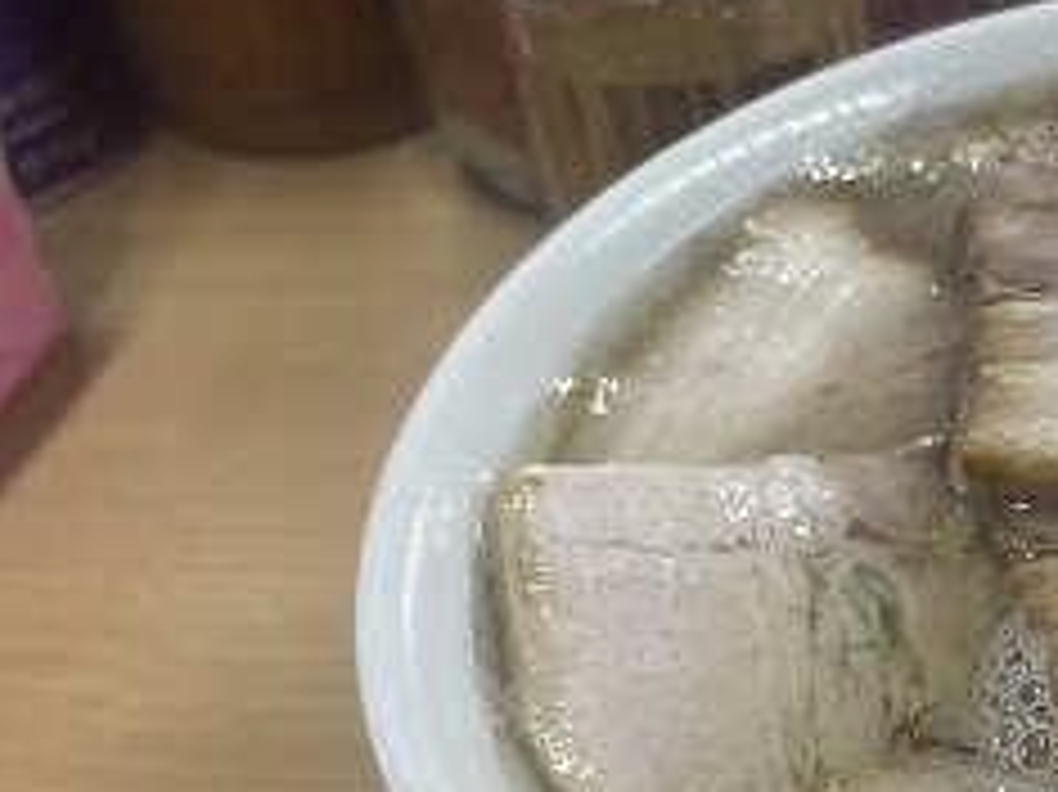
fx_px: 2077
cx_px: 1364
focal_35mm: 68
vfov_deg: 21.4
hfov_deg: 24.9
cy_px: 594
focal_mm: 5.1
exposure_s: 1/100
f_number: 1.6
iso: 80
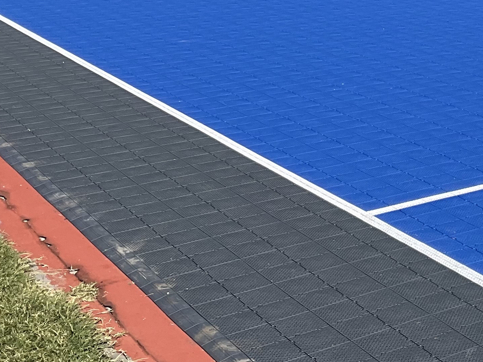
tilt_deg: -5.4
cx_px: 606
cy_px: -46
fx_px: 1130
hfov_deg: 22.0
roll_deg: -1.6
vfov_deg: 17.5
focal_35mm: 81
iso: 16
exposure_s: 1/2320
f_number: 1.8
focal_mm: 3
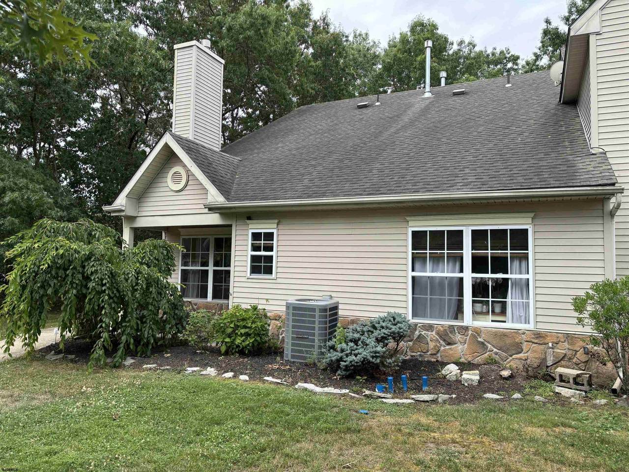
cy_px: 236
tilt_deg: +3.9
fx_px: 472
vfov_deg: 53.1
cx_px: 314
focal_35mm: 26
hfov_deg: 67.3
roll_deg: -1.0
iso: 50
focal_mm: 5.96
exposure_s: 1/1092
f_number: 1.6
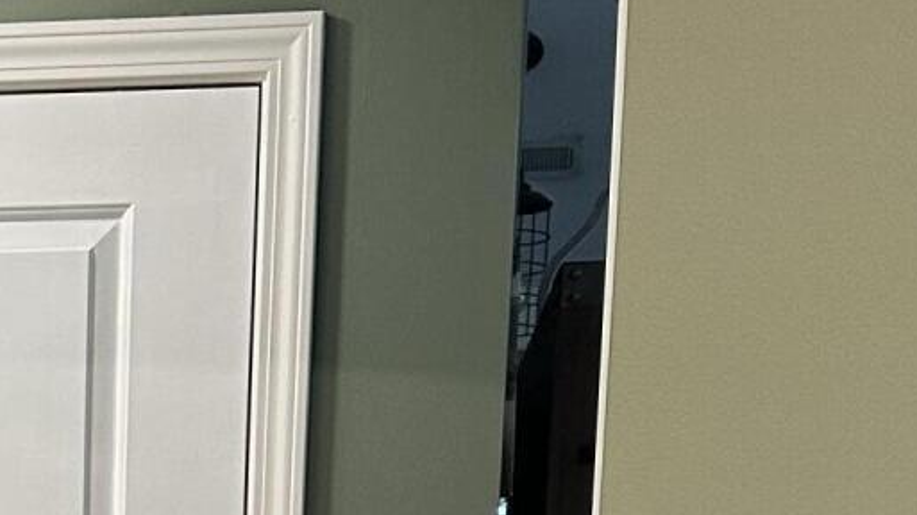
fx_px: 2479
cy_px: 987
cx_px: -63
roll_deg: -0.3
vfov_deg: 10.9
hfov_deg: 20.1
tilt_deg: -8.3
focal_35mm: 102
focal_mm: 6.86
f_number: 1.78
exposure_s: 1/60
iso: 250
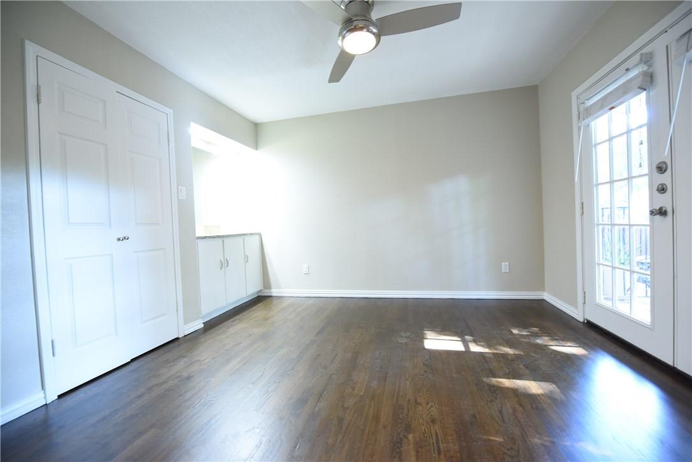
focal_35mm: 14
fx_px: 269
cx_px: 346
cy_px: 231
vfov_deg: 81.2
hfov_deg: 104.2
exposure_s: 1/40
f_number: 2.8
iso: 1250
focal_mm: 14
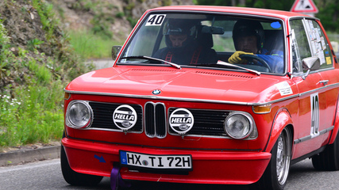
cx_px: 184
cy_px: 92
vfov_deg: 5.3
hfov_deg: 9.5
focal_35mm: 228
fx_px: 2049
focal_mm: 155
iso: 1250
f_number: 5.6
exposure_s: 1/640
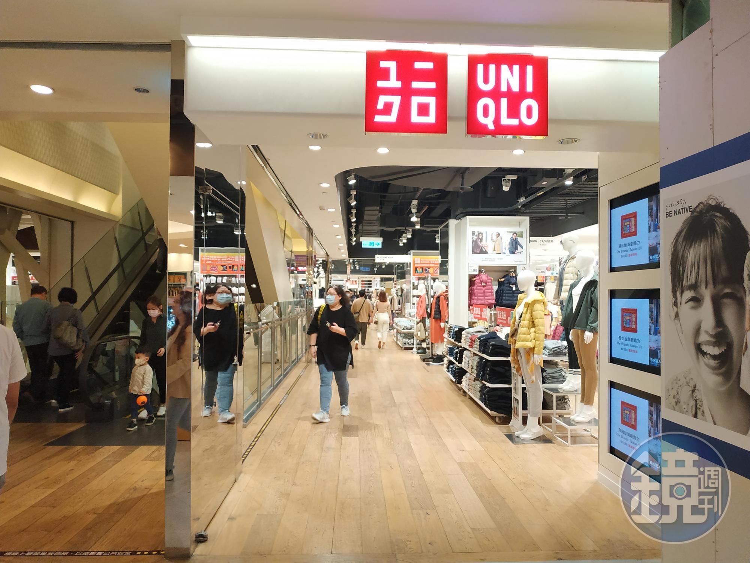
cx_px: 375
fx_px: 520
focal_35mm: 24
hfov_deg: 71.6
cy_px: 282
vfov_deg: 56.8
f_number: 1.9
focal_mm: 3.94
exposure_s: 1/60
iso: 320
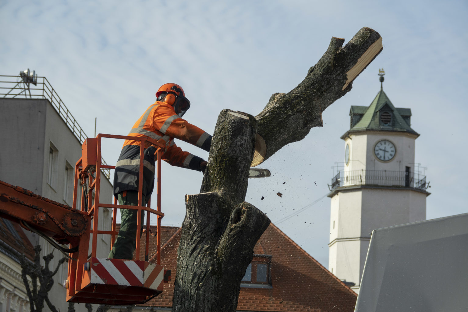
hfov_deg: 15.2
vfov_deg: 10.2
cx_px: 234
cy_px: 156
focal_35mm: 135
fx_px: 1755
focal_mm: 49.51
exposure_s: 1/800
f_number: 4
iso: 100
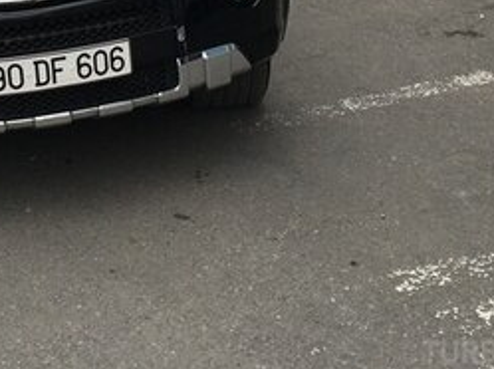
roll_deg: +6.6
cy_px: -104
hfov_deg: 23.5
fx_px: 1097
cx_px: -73
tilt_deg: -8.1
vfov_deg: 17.9
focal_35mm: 77
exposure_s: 1/280
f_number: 2.2
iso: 25
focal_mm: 4.15
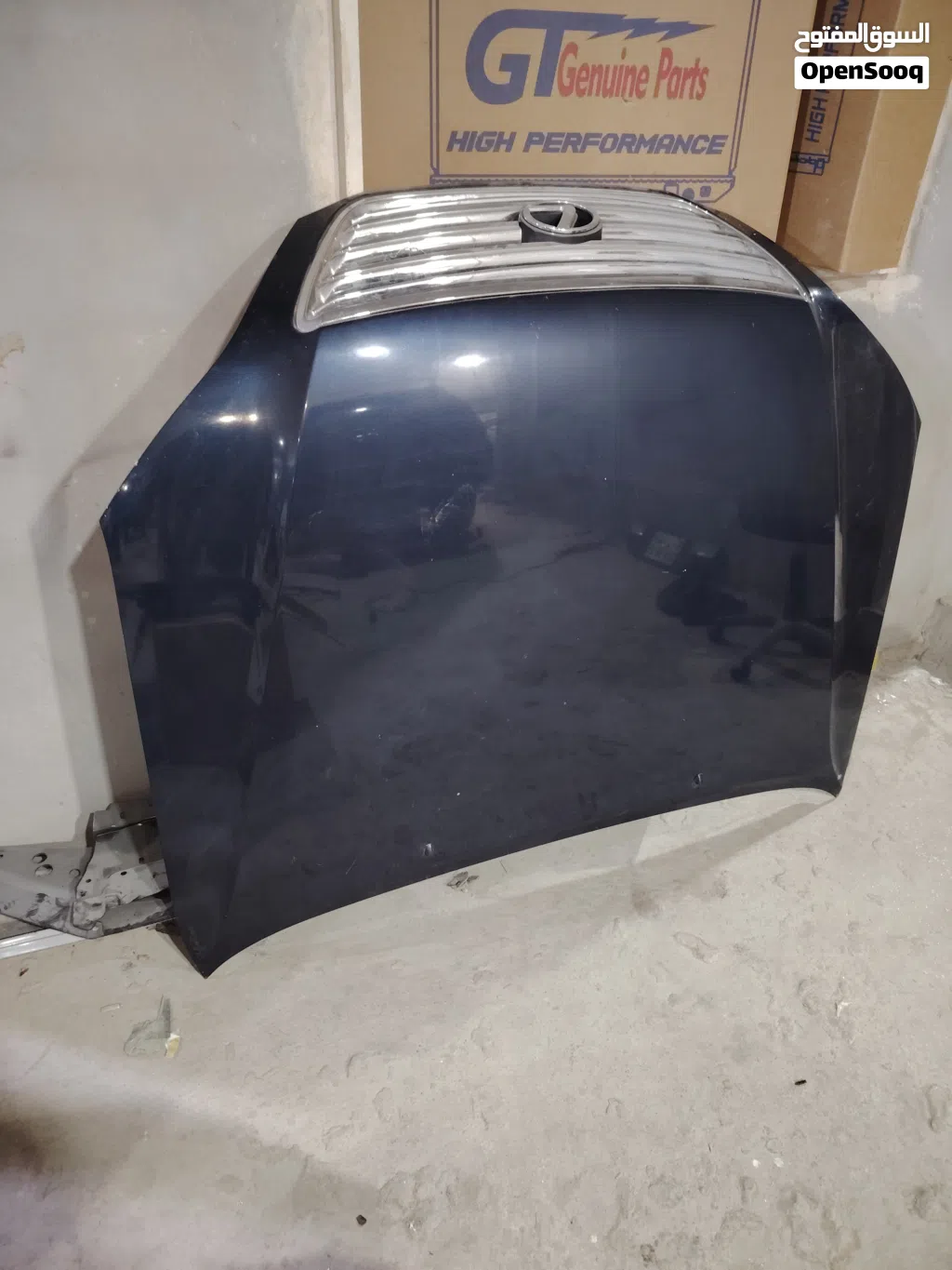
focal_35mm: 24
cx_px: 476
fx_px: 880
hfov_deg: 56.8
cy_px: 635
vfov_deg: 71.6
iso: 2891
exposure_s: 1/25
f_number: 1.75
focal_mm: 5.25
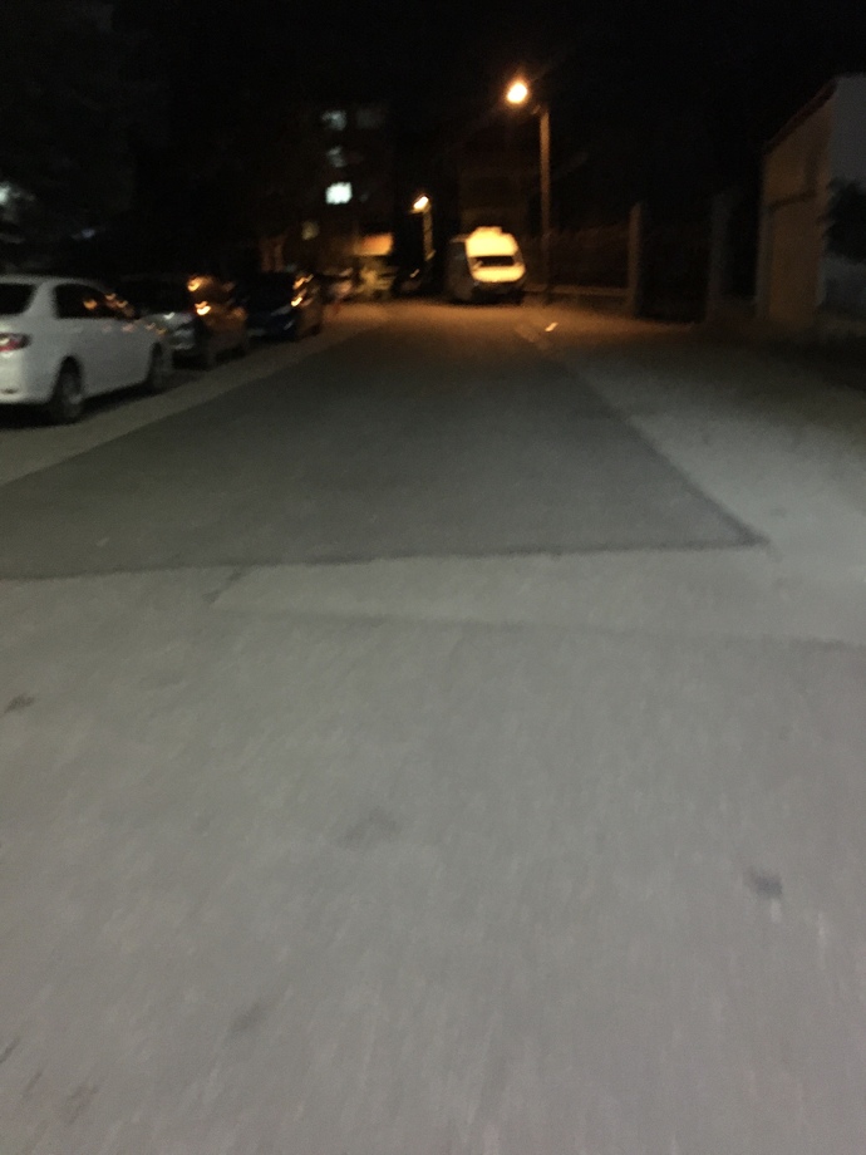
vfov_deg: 61.7
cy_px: 578
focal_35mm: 29
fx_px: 967
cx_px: 433
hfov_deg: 48.2
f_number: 2.2
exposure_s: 1/17
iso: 640
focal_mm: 4.15
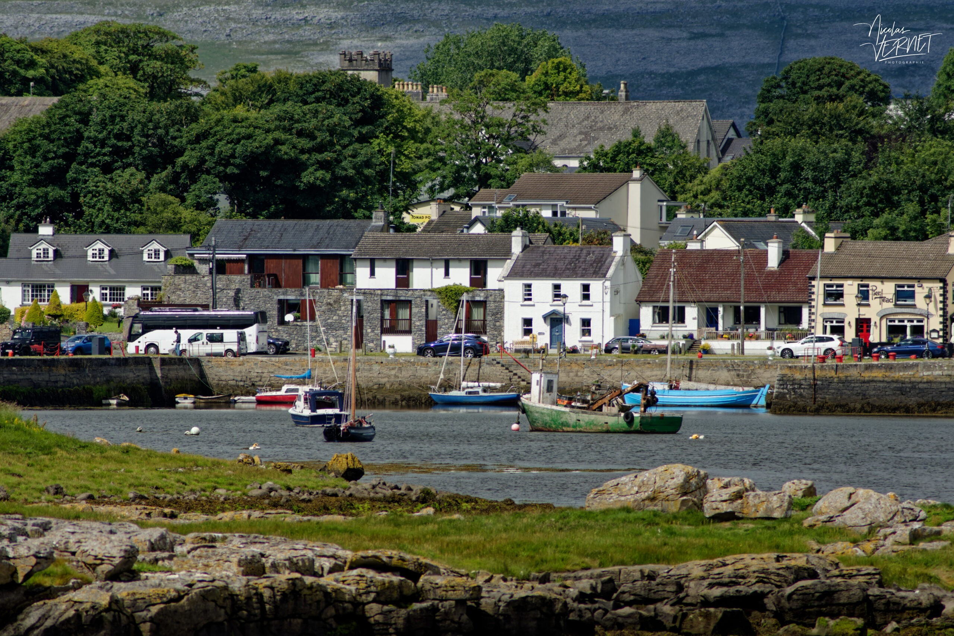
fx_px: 11925
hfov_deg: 4.6
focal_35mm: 450
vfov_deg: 3.1
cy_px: 318
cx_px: 477
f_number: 8
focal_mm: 300
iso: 800
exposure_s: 1/4000
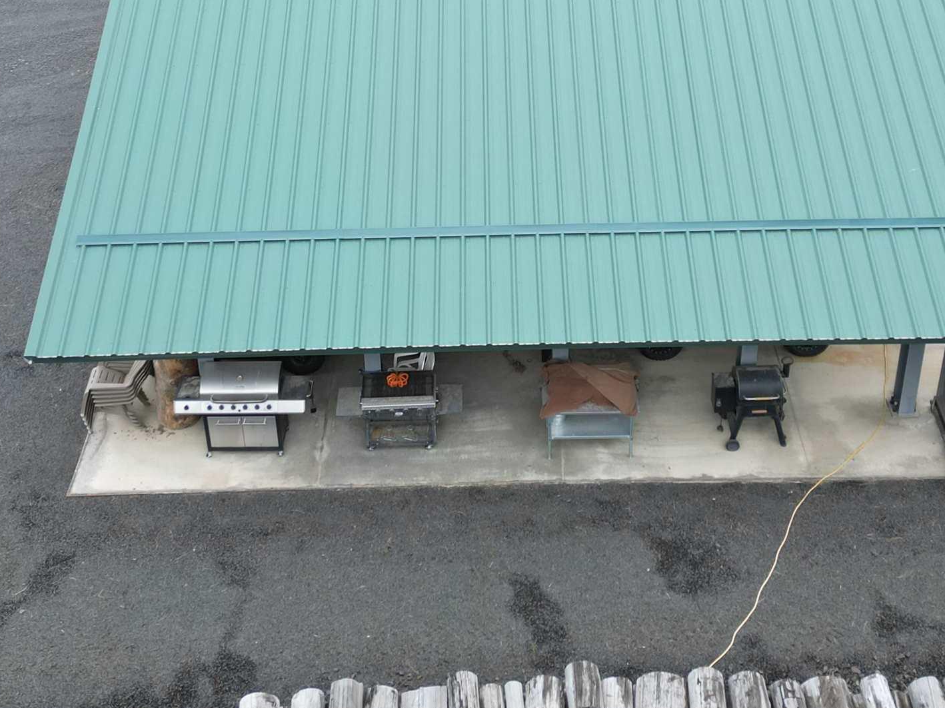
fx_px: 1419
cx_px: 502
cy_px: 111
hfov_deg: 36.8
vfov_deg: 27.3
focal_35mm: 52
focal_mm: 6.72
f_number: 1.7
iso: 100
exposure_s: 1/725
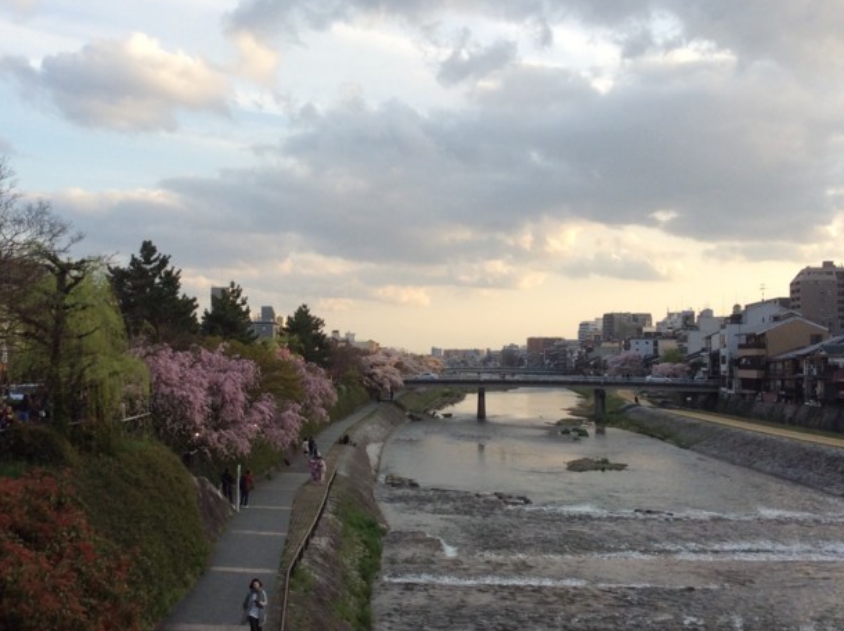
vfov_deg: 34.3
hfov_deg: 44.7
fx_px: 1023
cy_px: 335
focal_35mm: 42
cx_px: 367
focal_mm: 3.3
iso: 32
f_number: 2.4
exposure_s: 1/414
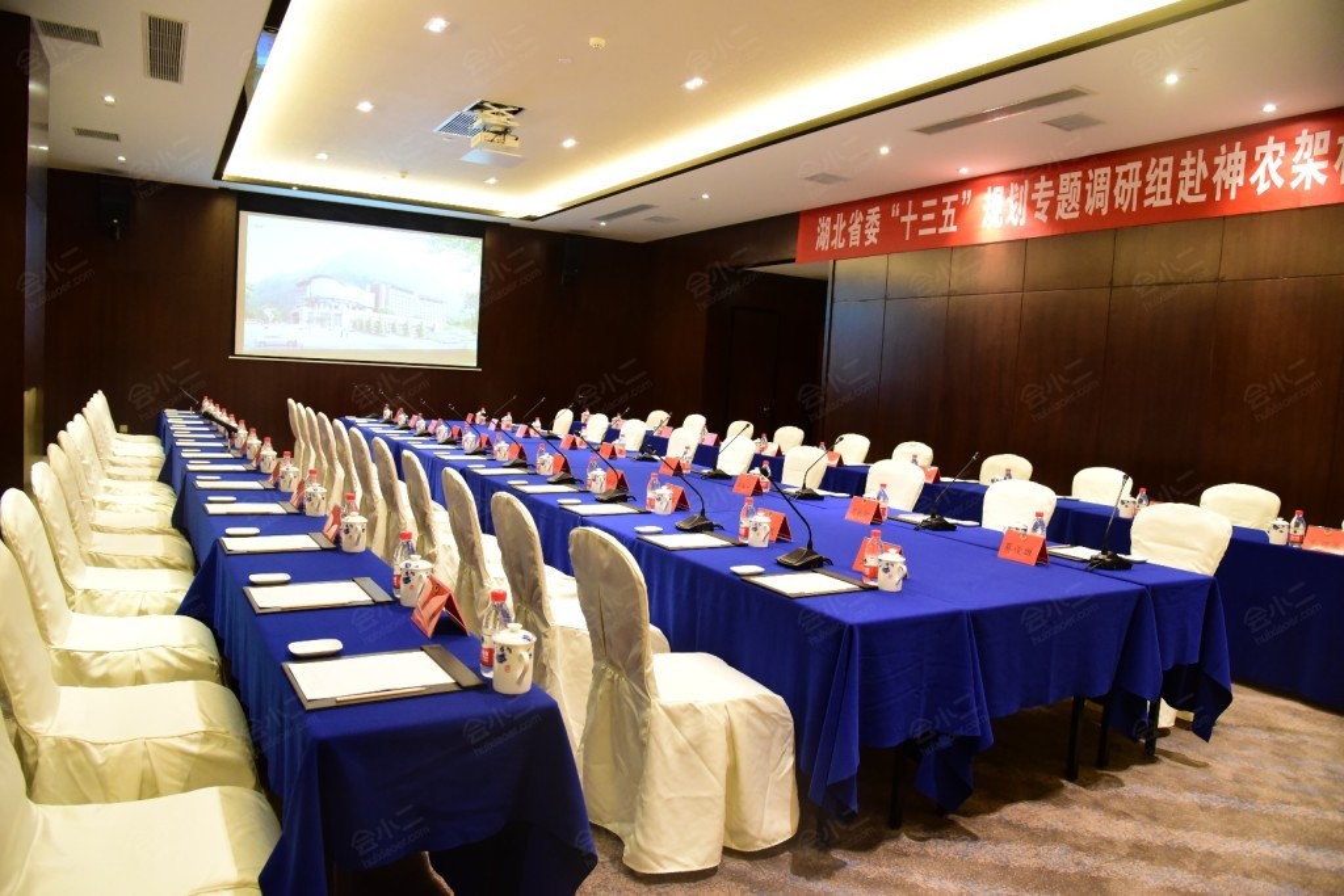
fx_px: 896
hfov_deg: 73.7
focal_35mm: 24
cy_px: 448
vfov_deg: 53.1
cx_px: 672
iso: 4000
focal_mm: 24
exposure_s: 1/60
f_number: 5
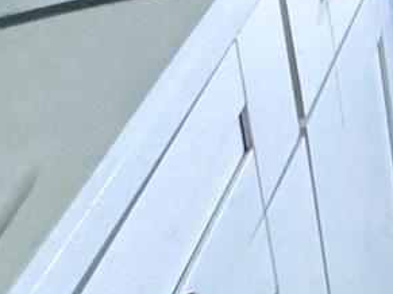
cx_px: 903
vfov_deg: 12.4
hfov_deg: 15.7
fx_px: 874
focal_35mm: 77
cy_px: -504
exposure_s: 1/120
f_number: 2.2
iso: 250
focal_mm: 2.22
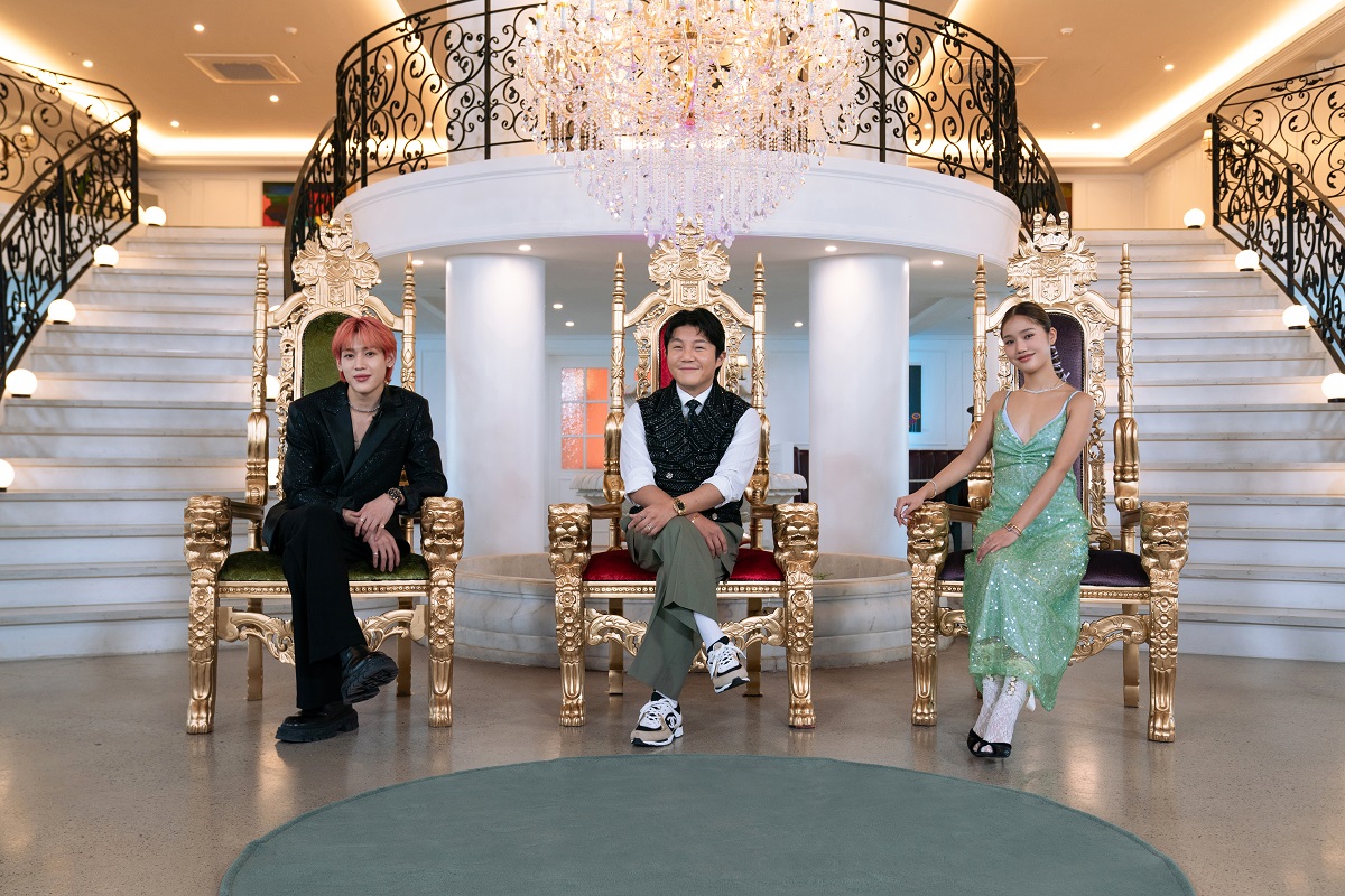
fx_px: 1270
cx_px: 672
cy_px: 448
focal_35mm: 34
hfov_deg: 55.8
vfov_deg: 38.9
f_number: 4
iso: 320
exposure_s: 1/100
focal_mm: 34
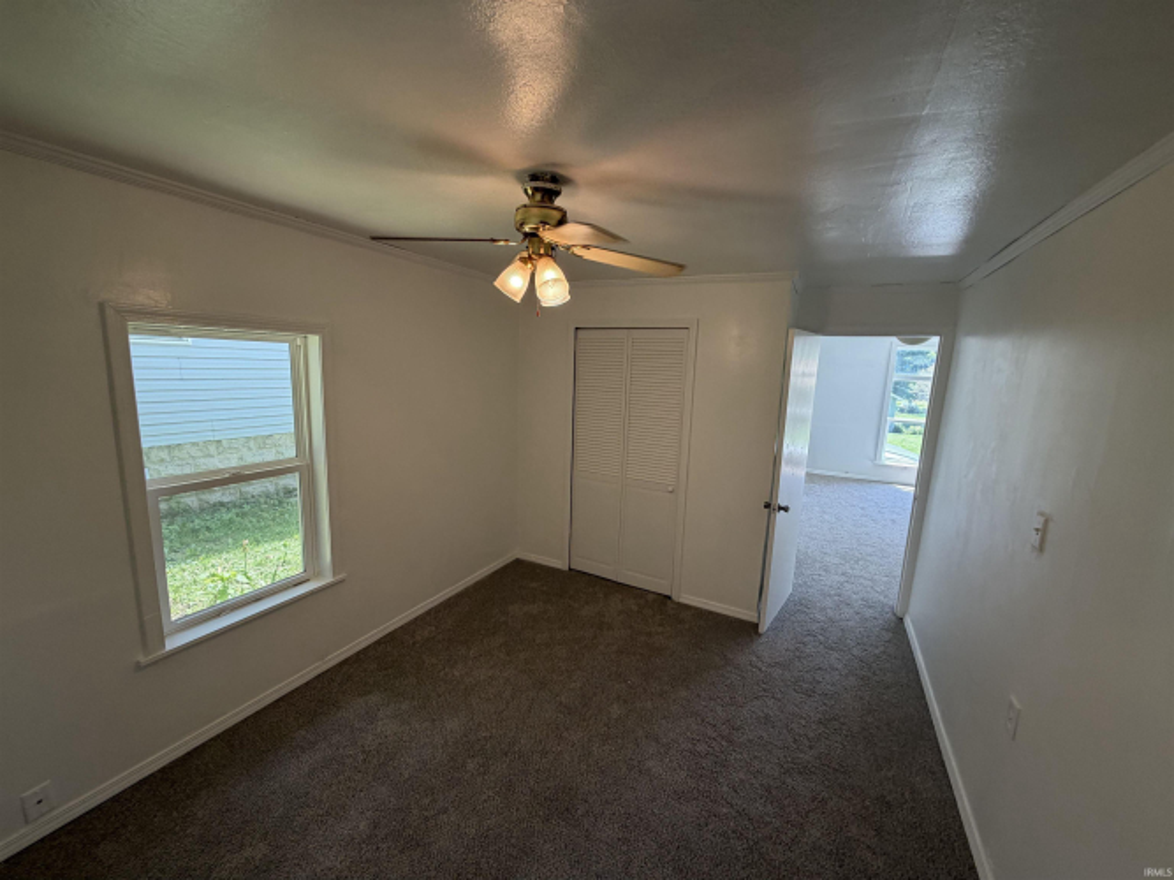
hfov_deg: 102.1
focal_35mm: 14
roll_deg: -1.6
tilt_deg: -7.5
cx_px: 587
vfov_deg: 85.7
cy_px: 440
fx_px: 475
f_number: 2.2
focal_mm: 2.22
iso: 125
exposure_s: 1/120
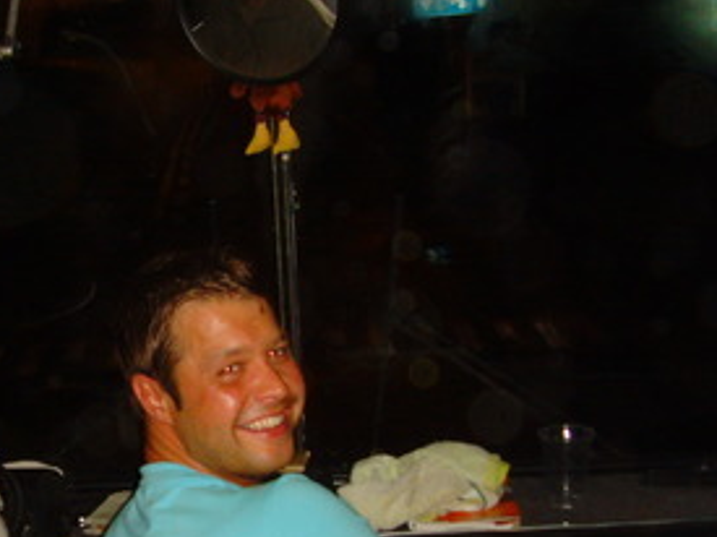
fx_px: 1470
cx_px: 123
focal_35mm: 71
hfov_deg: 26.8
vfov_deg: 20.4
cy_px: 457
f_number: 3.5
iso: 200
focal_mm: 6.6
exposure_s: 1/45
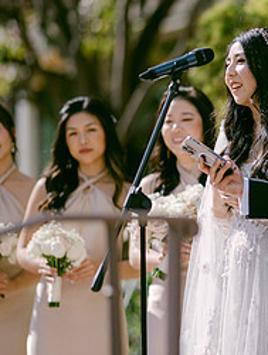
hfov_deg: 6.4
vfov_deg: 8.5
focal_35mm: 233
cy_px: 182
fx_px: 2399
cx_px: 332
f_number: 1.4
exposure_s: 1/26000
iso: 200
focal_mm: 105
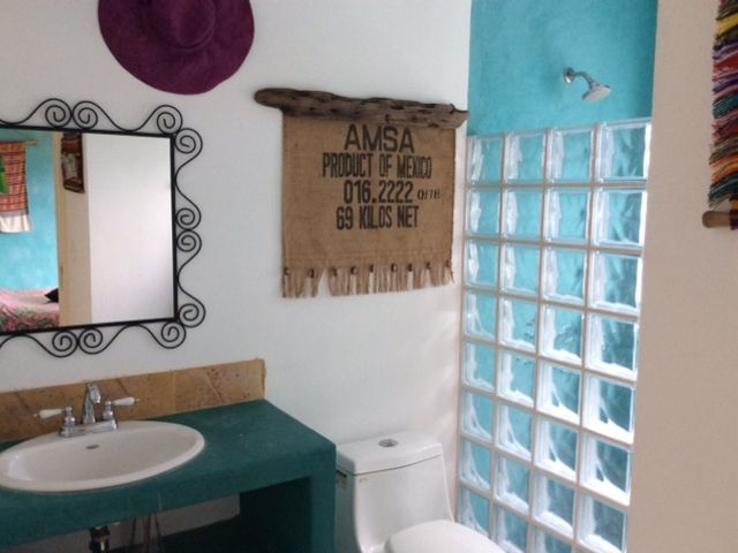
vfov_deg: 44.2
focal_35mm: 32
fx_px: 682
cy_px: 276
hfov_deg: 56.8
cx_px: 369
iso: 64
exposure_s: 1/24
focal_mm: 3.3
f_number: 2.4
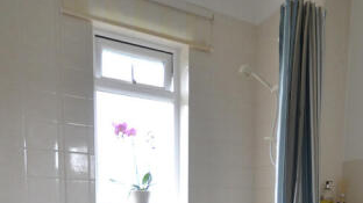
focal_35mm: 33
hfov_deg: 57.8
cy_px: 242
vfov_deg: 30.4
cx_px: 251
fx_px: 317
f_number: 4
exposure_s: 1/60
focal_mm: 10
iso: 640
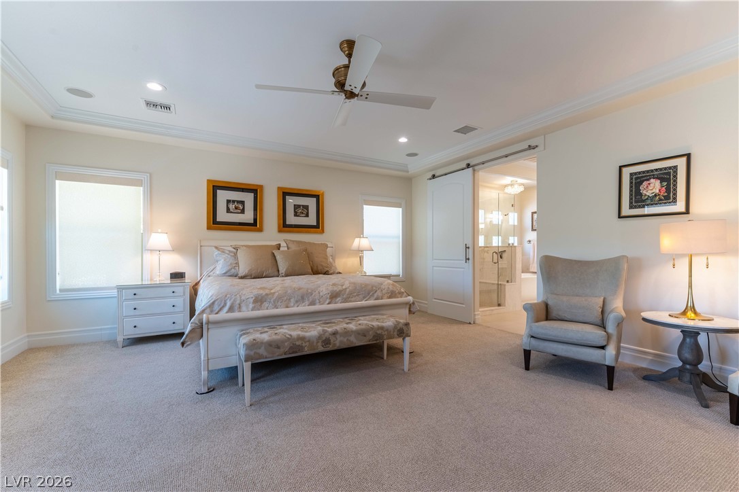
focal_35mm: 15
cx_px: 370
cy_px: 246
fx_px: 308
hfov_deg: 100.4
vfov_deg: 77.3
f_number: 8
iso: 400
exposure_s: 1/500
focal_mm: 15
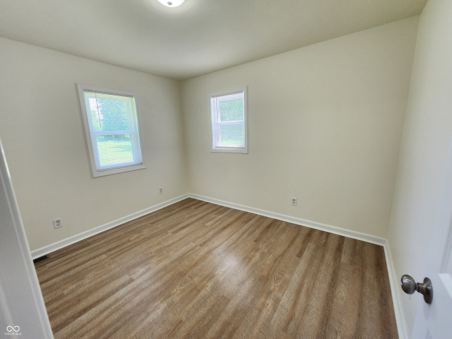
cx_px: 226
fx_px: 170
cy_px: 170
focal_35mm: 13
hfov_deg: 106.2
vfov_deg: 89.9
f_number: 2.2
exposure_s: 1/60
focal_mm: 2.2
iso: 160
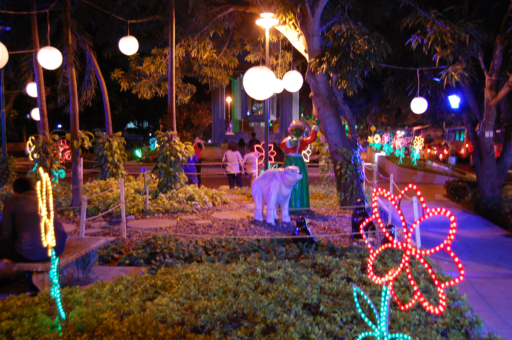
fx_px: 512
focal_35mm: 36
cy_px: 170
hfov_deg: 53.2
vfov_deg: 36.8
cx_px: 256
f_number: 4
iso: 800
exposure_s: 1/10
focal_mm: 24
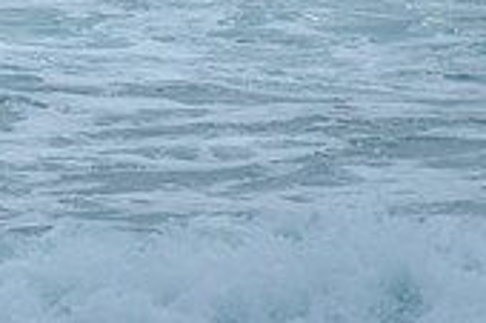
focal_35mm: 1672
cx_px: -227
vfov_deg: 0.8
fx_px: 22550
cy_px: -221
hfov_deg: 1.2
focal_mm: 400
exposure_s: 1/1600
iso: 500
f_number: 7.1
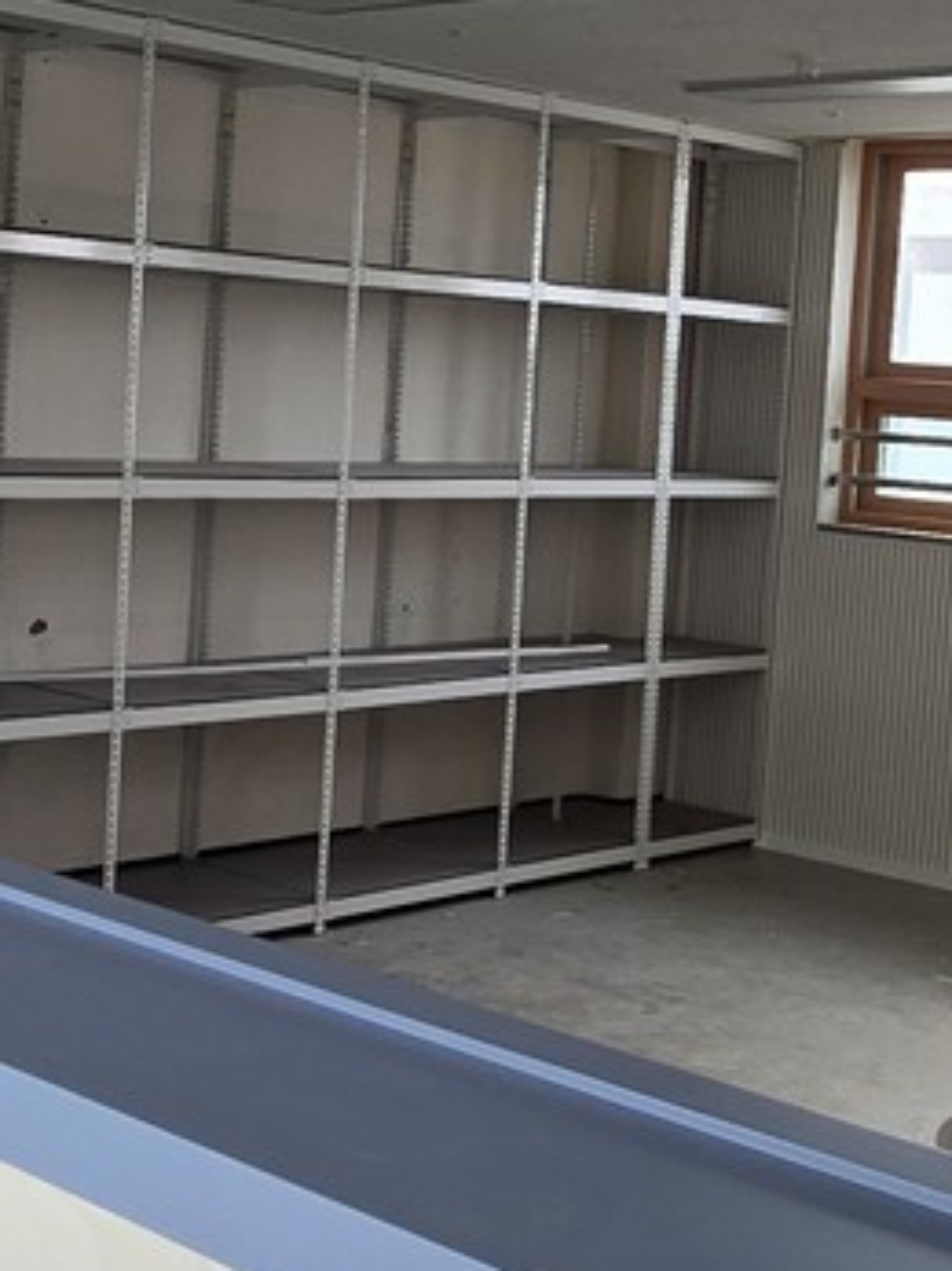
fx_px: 1835
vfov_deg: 37.8
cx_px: 245
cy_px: 419
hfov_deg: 28.7
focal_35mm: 50
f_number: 2.2
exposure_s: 1/120
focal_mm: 2.2
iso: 100
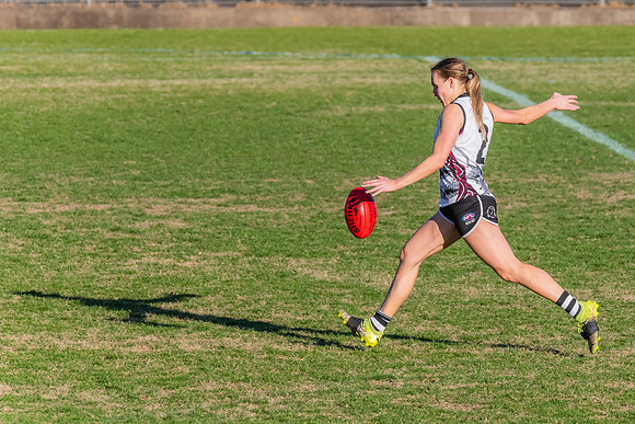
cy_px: 133
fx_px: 9513
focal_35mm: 539
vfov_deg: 2.6
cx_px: 458
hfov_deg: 3.8
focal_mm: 330
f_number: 9
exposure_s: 1/1250
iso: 800
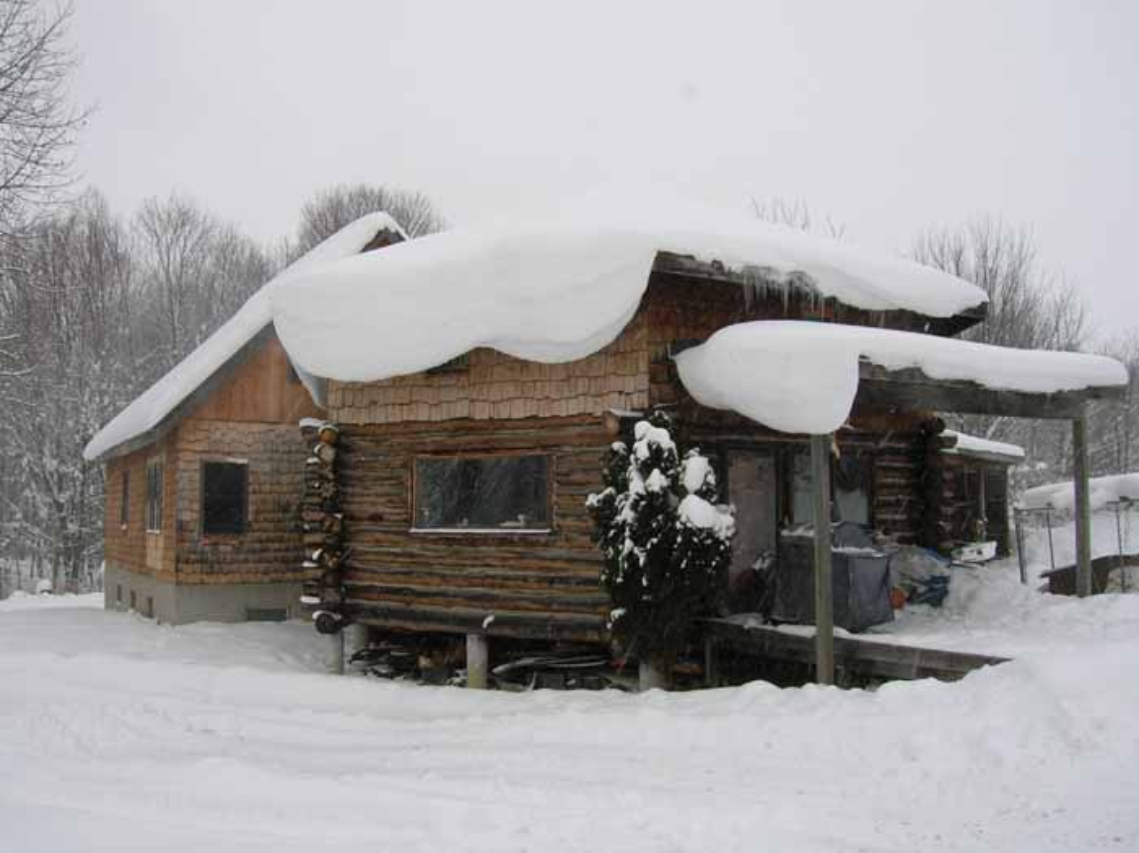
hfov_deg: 54.0
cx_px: 570
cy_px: 426
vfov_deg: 41.7
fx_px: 1118
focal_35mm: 34
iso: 50
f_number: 4.9
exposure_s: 1/143
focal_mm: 5.7
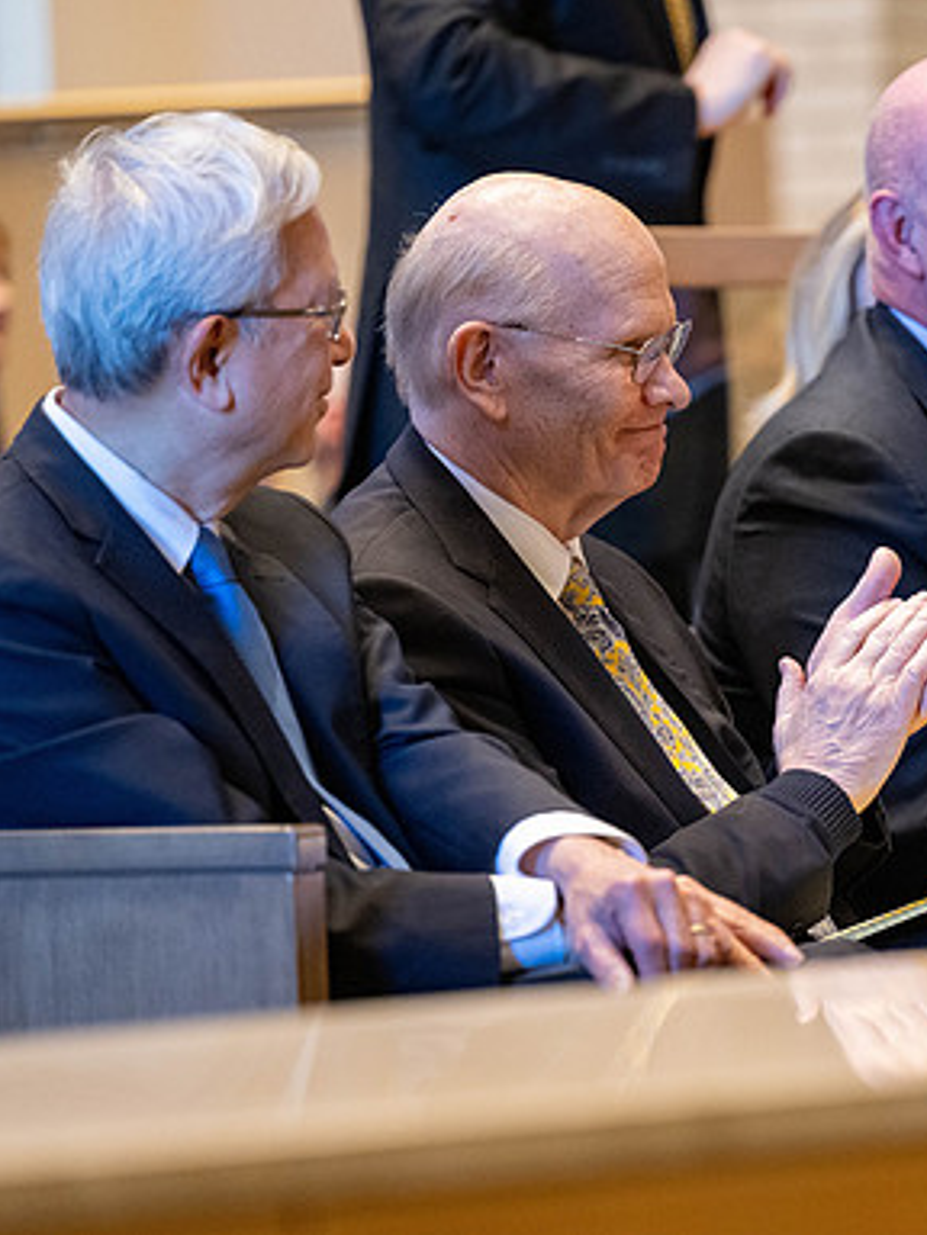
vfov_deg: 7.4
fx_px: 9605
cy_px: 619
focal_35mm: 269
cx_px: 750
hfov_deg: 5.5
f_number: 2.8
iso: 3200
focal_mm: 185
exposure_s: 1/320
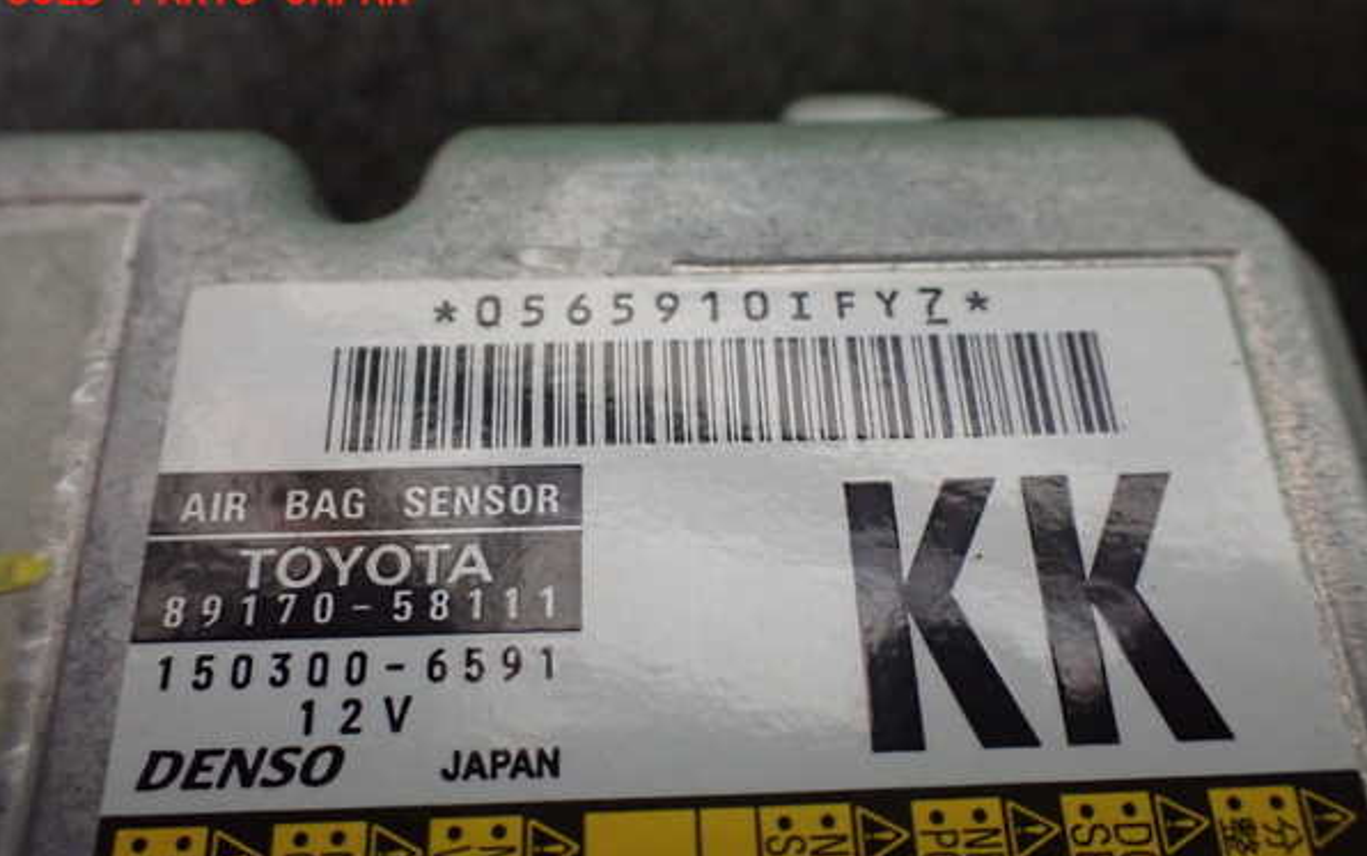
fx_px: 1193
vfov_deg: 39.4
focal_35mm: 32
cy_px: 477
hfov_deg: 59.6
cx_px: 681
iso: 640
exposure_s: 1/125
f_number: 2.3
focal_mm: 5.4
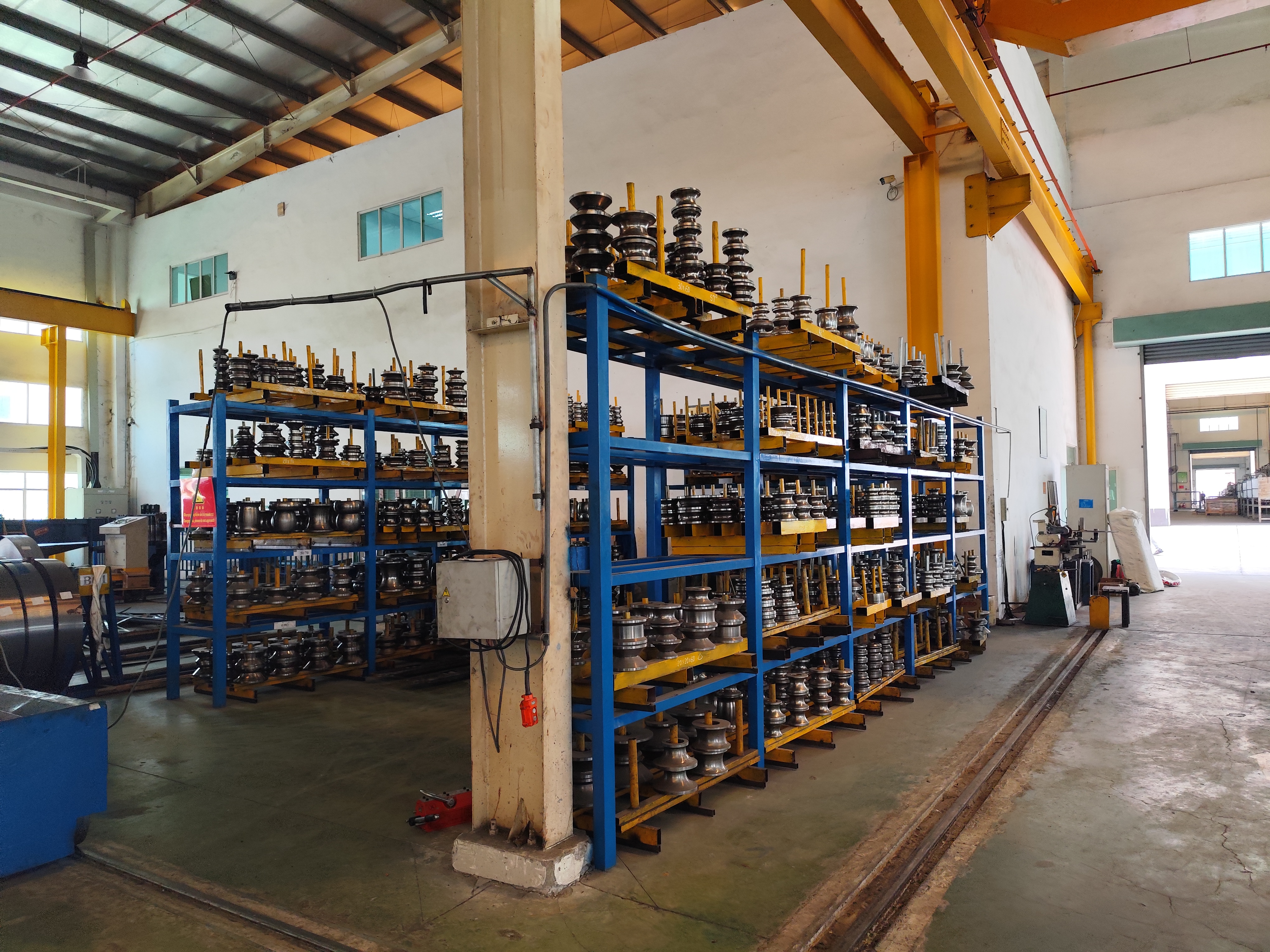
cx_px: 635
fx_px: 844
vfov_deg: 58.9
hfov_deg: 73.9
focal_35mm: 23
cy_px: 476
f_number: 1.65
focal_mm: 6.14
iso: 200
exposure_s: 1/100
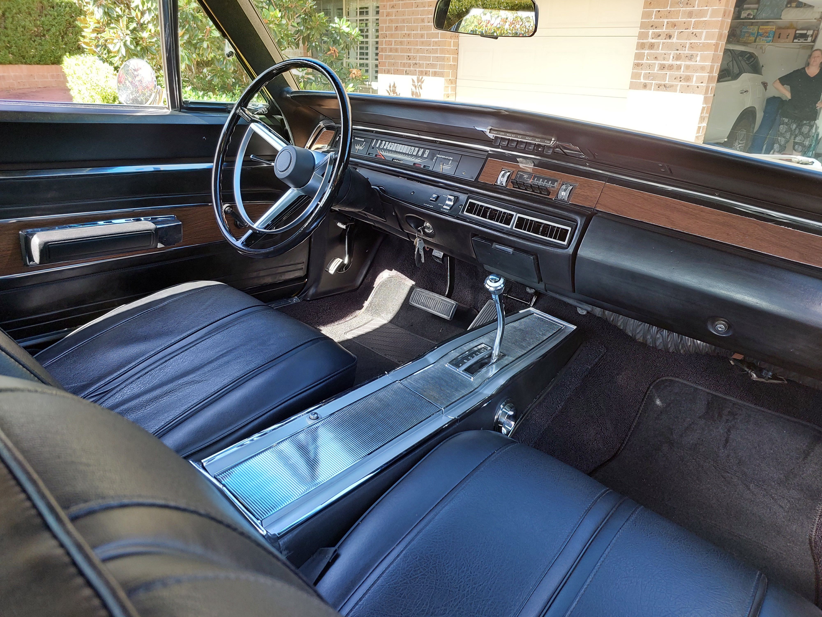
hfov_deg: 73.9
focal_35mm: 23
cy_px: 308
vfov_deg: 58.9
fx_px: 546
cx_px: 411
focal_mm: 5.06
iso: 50
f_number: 1.8
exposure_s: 1/50
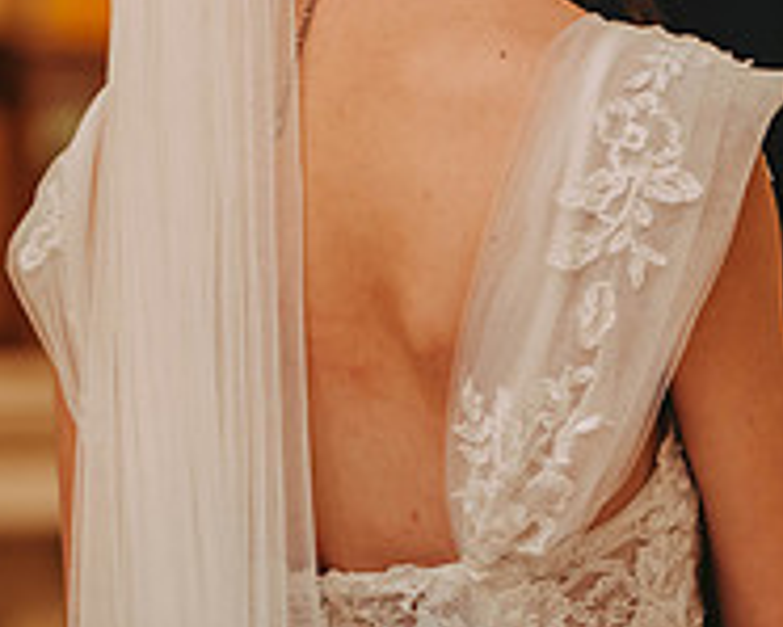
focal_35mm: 357
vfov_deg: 4.3
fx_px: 8277
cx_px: 863
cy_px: -65
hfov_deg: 5.4
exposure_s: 1/80
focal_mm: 122
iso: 800
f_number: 2.8
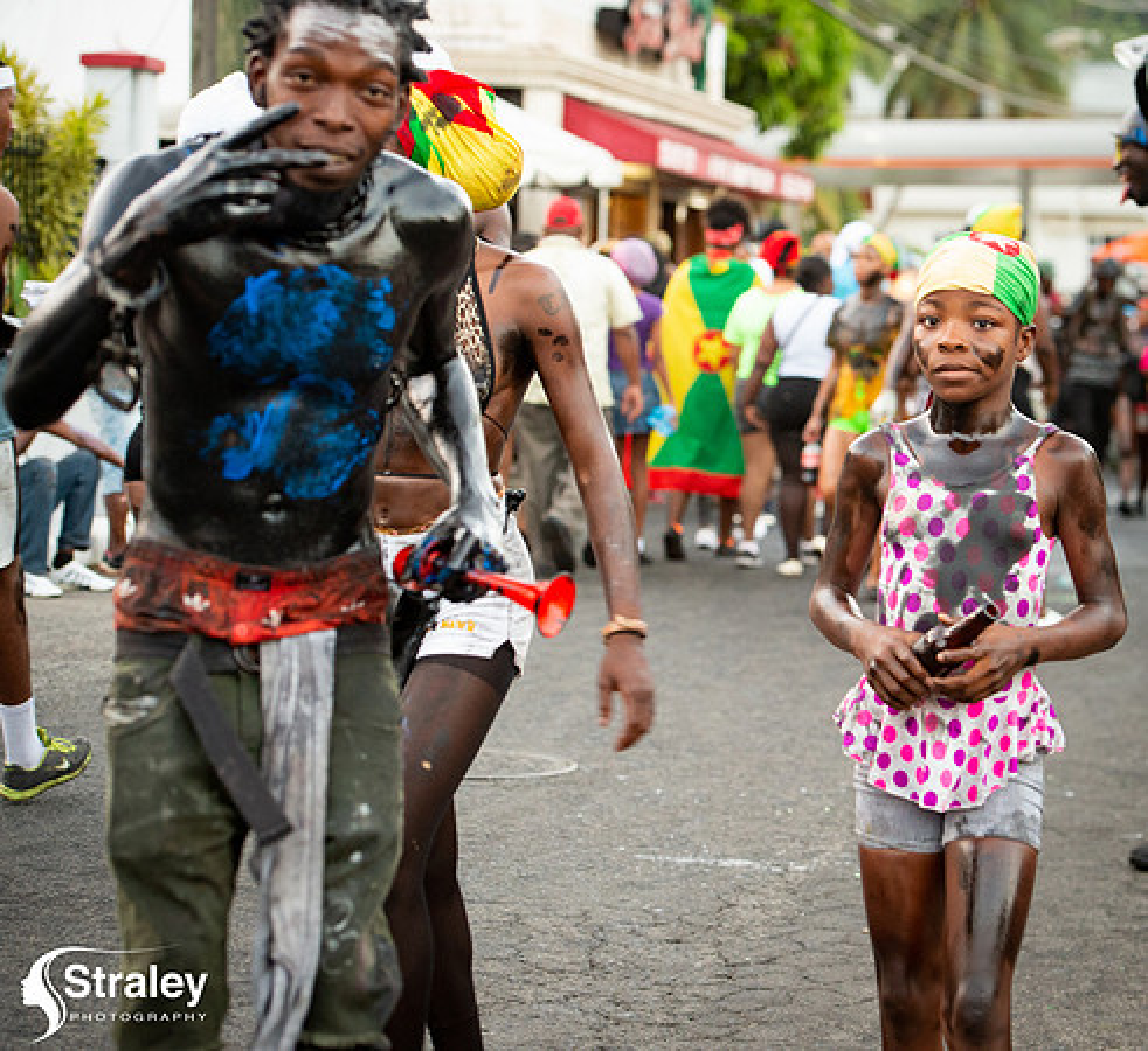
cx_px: 791
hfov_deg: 17.2
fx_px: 3774
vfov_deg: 15.9
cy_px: 526
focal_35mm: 105
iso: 4000
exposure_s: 1/160
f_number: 5
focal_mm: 86
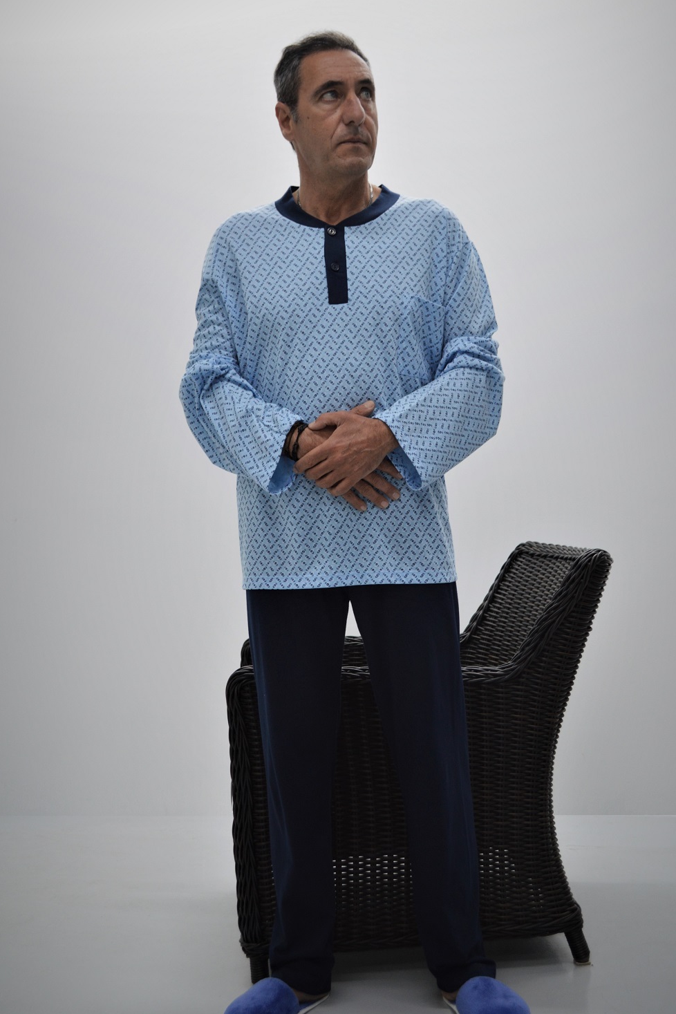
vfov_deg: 45.4
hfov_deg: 31.2
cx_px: 341
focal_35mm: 43
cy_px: 513
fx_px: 1211
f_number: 4.5
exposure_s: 1/60
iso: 400
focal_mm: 28
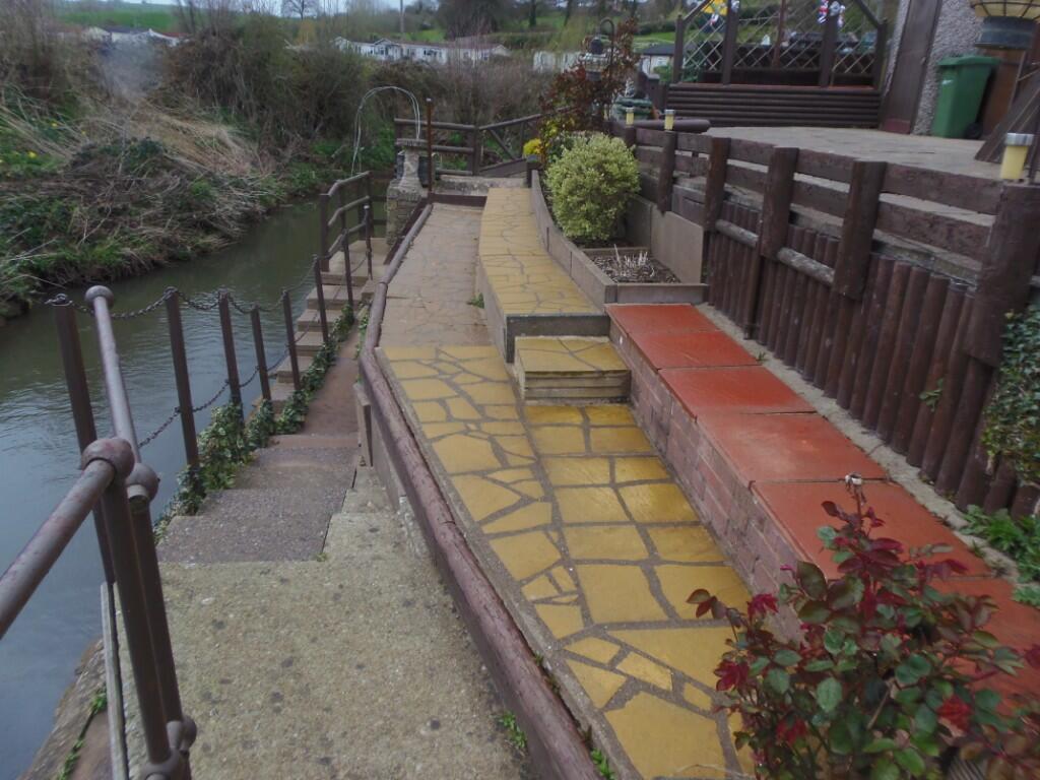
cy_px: 390
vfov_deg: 56.8
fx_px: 721
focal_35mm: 24
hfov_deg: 71.6
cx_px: 520
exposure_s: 1/320
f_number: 2.9
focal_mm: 4.3
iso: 64
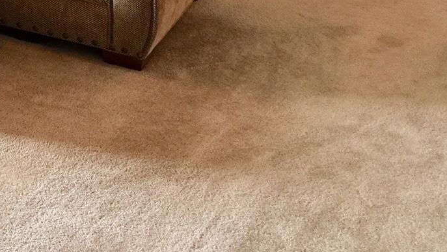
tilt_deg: -13.9
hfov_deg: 25.9
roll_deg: +0.5
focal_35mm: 75
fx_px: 889
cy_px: -135
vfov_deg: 14.9
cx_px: -57
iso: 40
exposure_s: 1/15
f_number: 2.2
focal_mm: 4.15
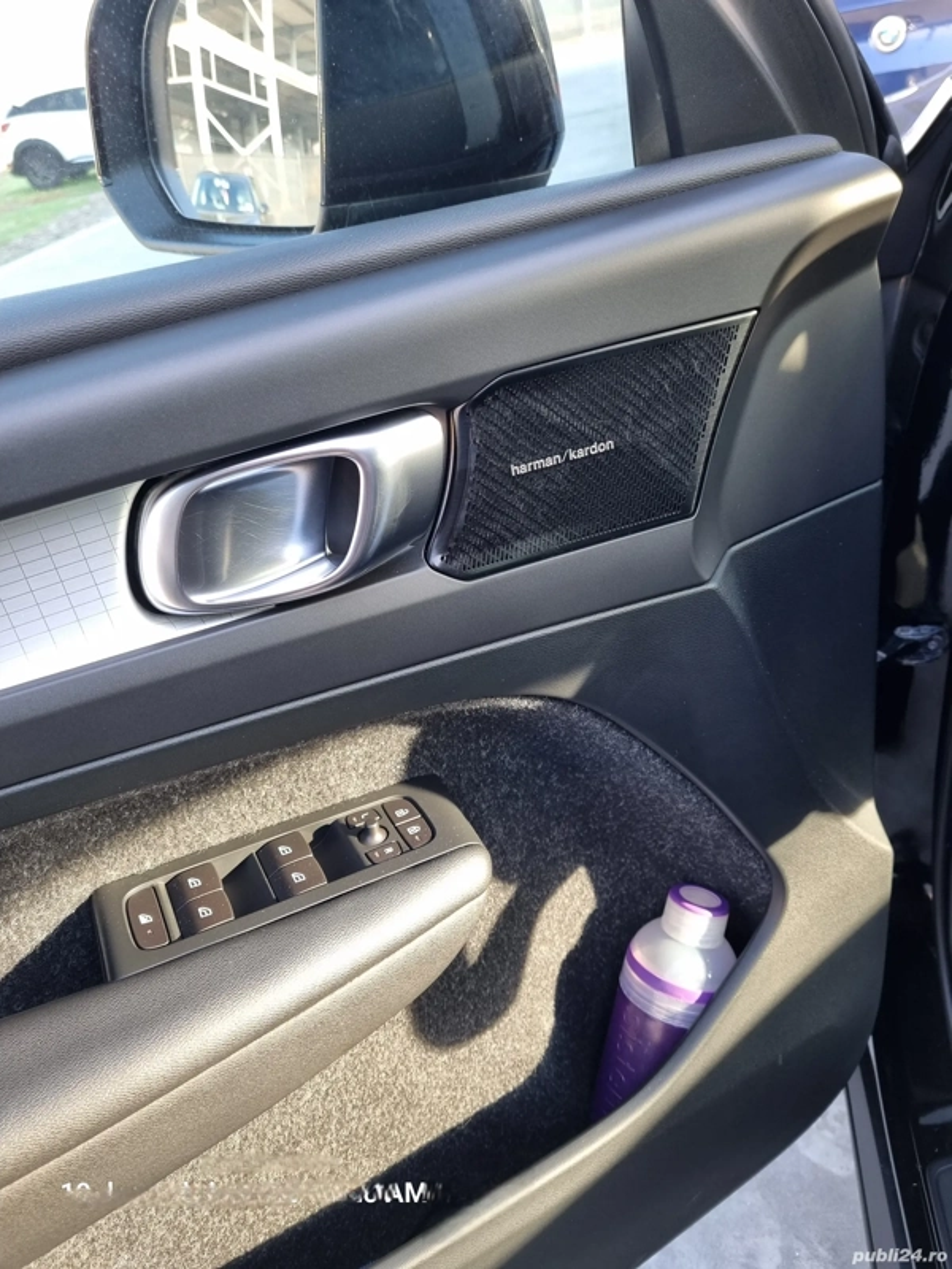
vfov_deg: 67.3
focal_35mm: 26
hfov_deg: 53.1
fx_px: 953
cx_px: 476
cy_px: 634
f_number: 1.8
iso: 64
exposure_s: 1/100
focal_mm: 5.4
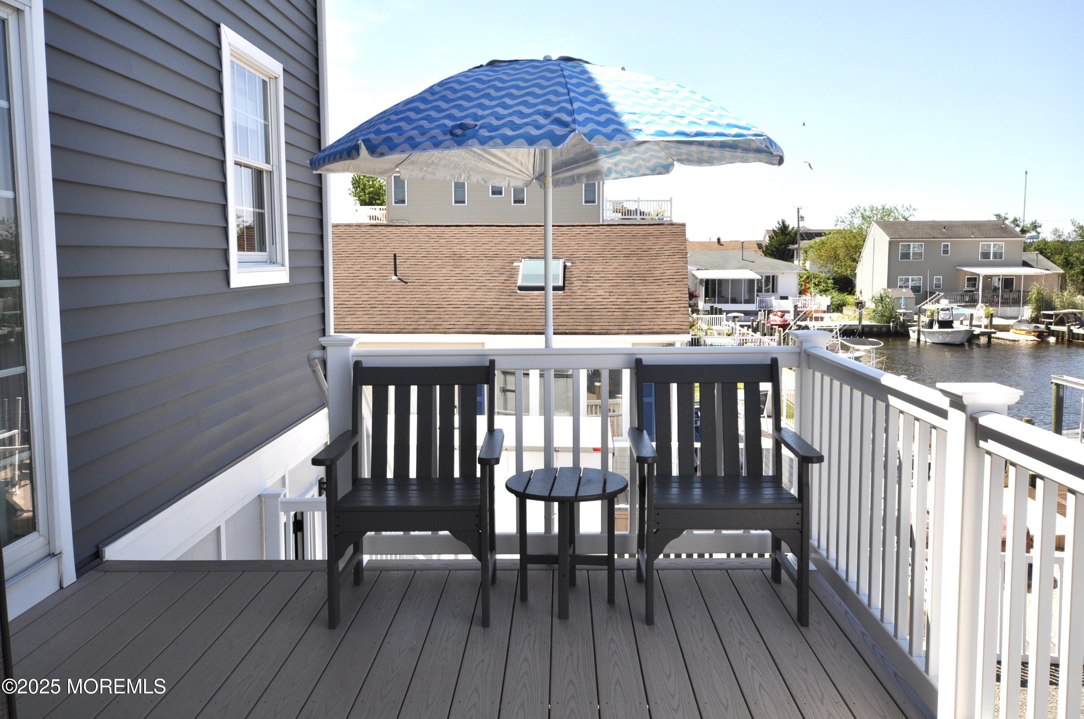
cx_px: 542
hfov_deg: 62.0
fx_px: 902
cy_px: 360
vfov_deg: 43.5
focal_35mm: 30
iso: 200
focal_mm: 20
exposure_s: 1/320
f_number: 9
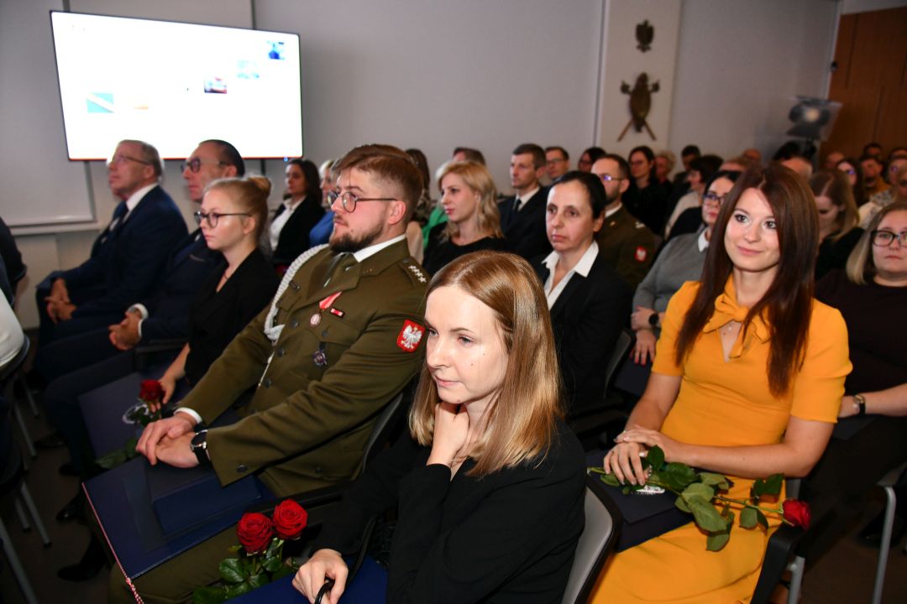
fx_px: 605
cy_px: 302
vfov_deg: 53.1
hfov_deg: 73.7
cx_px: 454
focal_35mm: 24
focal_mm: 24
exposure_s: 1/60
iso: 2500
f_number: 4.5
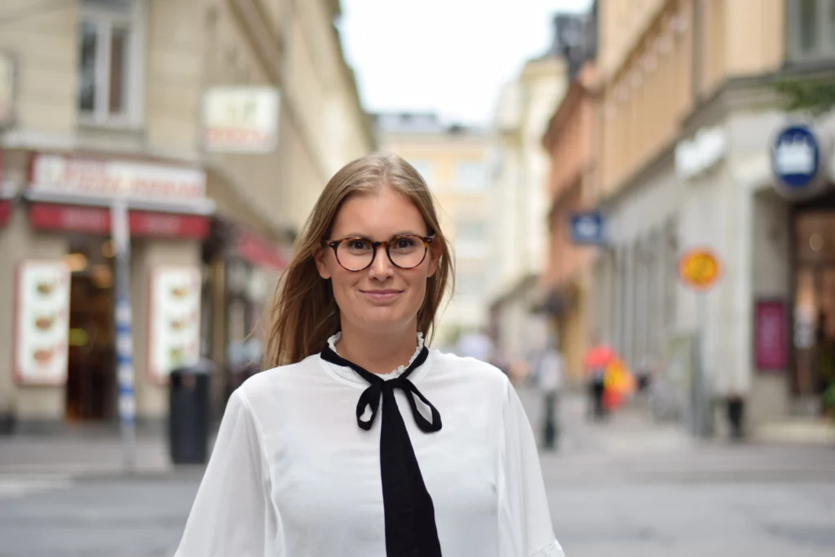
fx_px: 1740
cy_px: 278
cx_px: 418
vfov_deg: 18.2
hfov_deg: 27.0
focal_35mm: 75
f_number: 1.8
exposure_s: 1/1000
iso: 200
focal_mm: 50
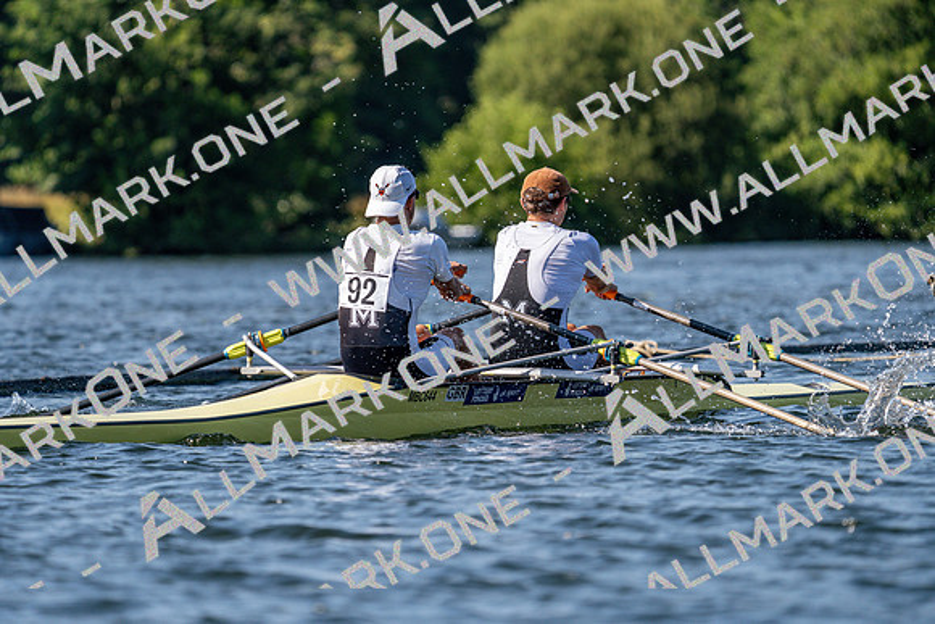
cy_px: 312
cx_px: 468
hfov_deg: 5.4
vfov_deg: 3.6
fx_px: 10001
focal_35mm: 385
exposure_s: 1/1600
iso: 250
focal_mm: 385
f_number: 6.3
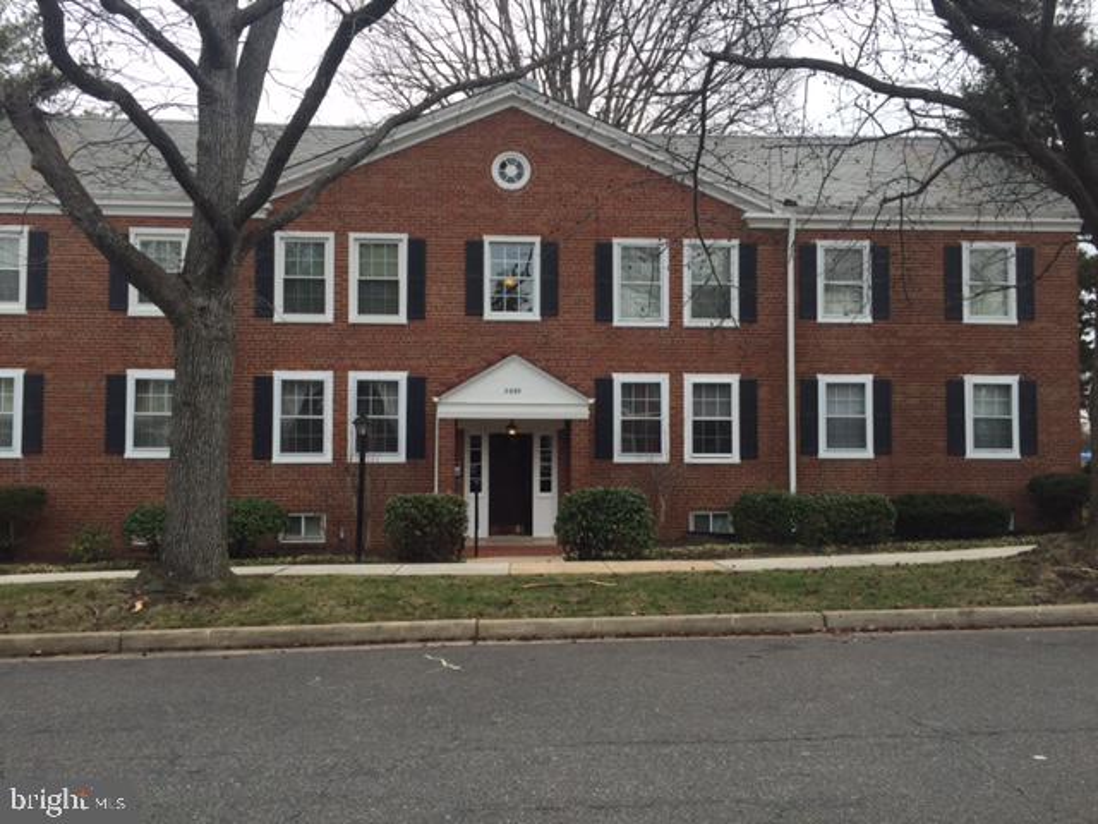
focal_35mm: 29
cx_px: 549
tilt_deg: +2.4
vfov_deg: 48.2
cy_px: 412
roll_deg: +0.2
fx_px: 920
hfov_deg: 61.7
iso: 32
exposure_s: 1/732
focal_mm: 4.15
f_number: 2.2
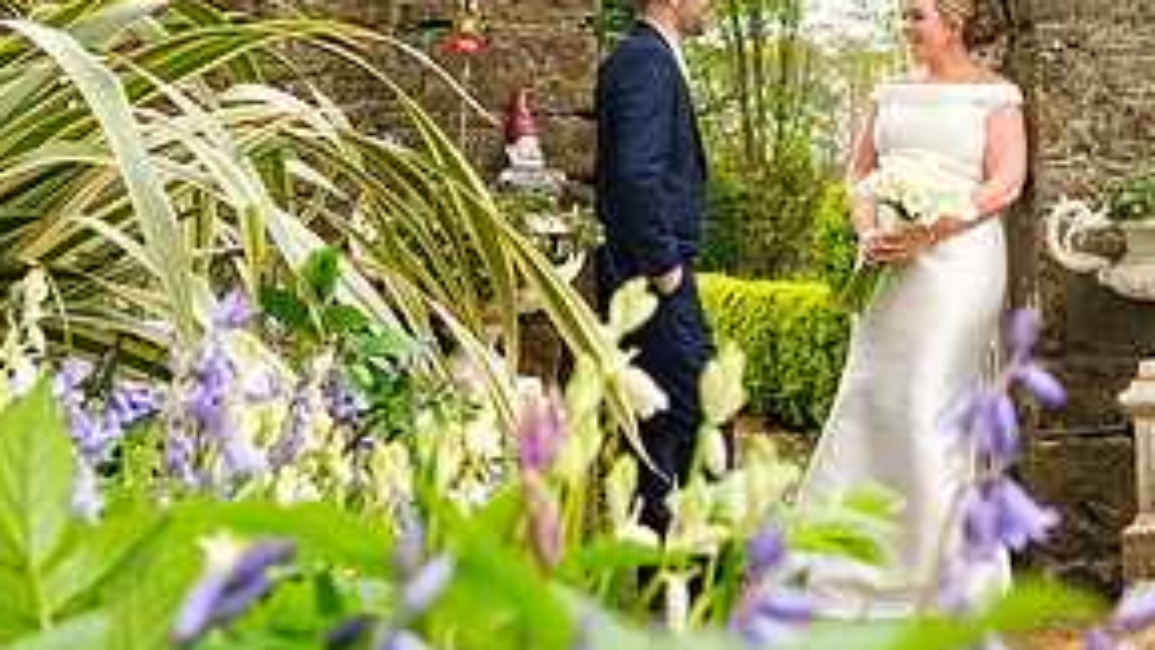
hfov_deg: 27.4
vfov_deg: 15.7
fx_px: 2328
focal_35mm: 76
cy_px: 85
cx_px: 883
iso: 200
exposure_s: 1/200
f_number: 4
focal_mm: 16
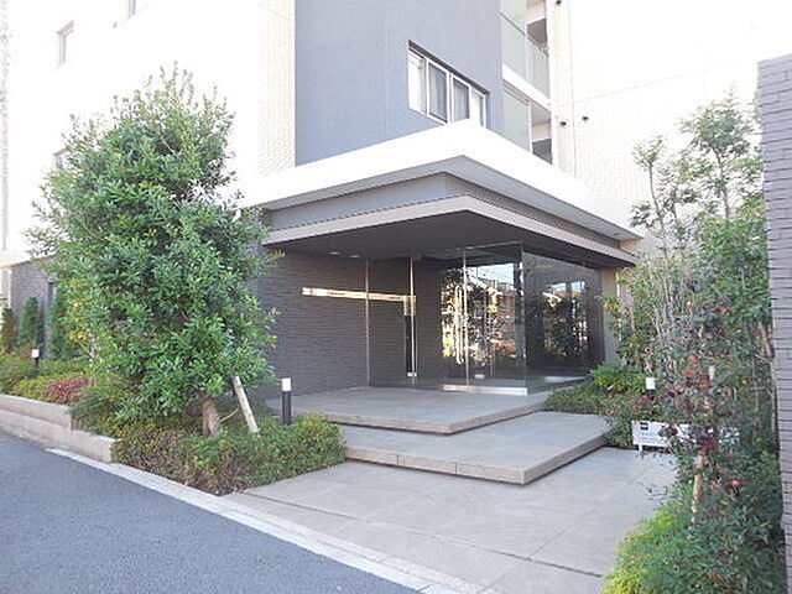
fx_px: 572
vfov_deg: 54.9
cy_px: 297
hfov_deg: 69.4
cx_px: 396
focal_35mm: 25
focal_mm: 4.5
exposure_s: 1/80
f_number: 3.1
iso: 125
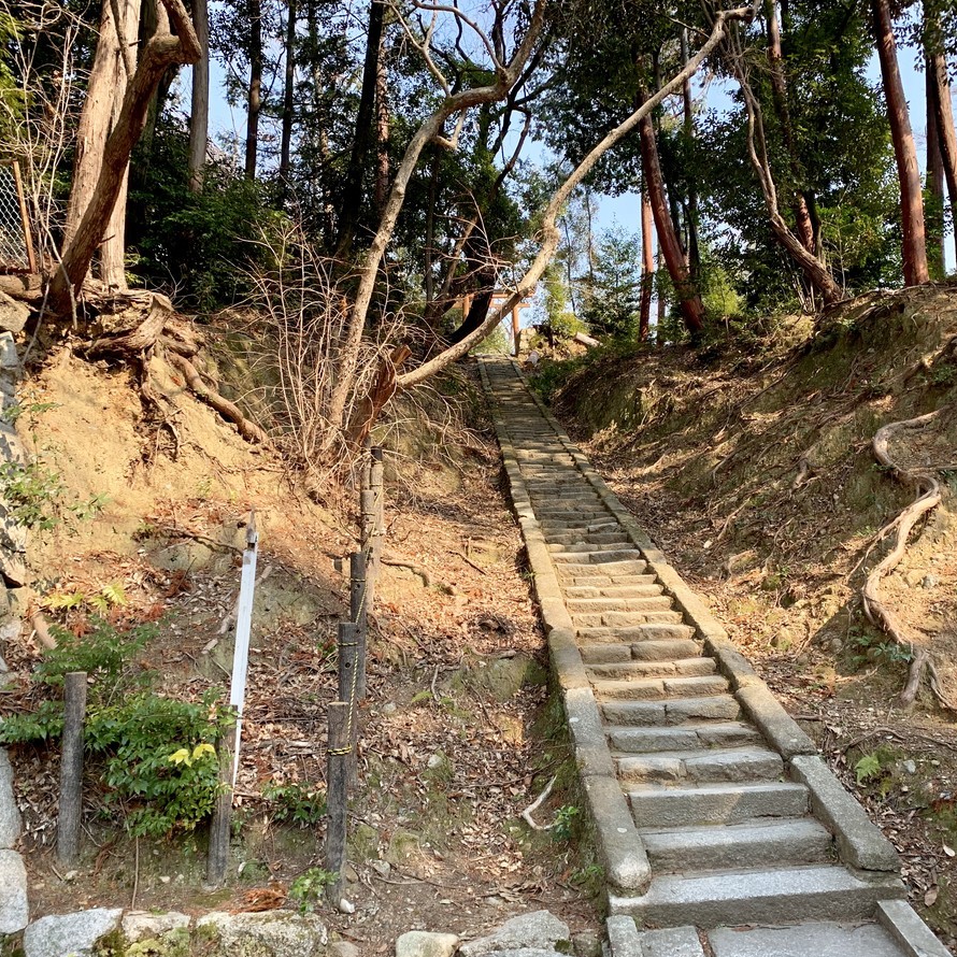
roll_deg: +0.9
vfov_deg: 52.5
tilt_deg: +9.9
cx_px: 506
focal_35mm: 31
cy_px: 483
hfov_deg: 52.5
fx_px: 970
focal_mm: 4.25
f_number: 1.8
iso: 25
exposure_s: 1/422
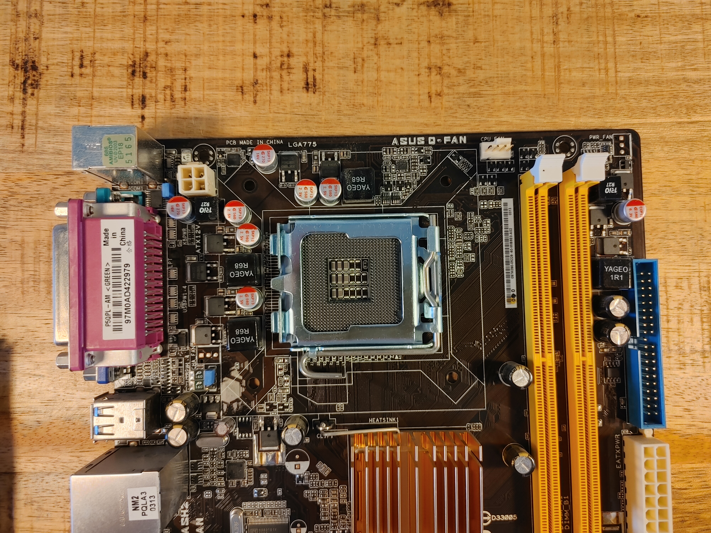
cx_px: 356
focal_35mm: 26
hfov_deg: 67.3
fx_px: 534
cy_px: 266
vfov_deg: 53.1
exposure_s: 1/100
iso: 200
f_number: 1.8
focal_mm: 4.81
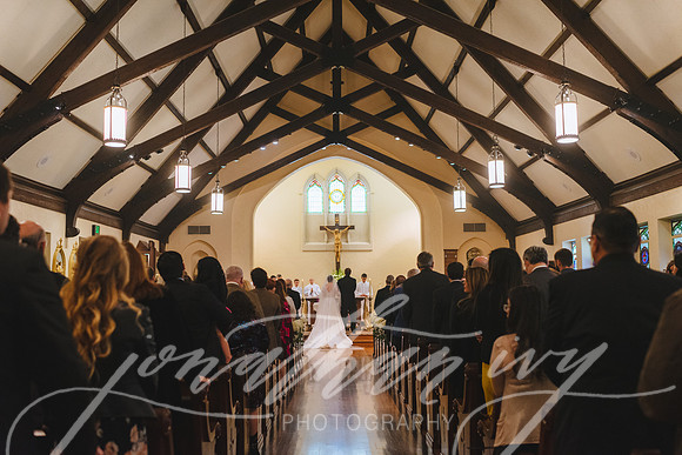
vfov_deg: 37.9
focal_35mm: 35
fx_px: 663
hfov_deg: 54.4
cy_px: 228
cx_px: 341
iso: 2000
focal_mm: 35
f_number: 2.5
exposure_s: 1/400
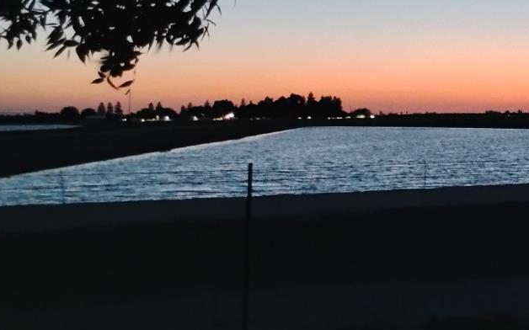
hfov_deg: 27.9
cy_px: 29
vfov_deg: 18.0
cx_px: 476
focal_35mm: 71
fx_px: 1023
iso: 2847
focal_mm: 4.26
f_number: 1.8
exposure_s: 1/20
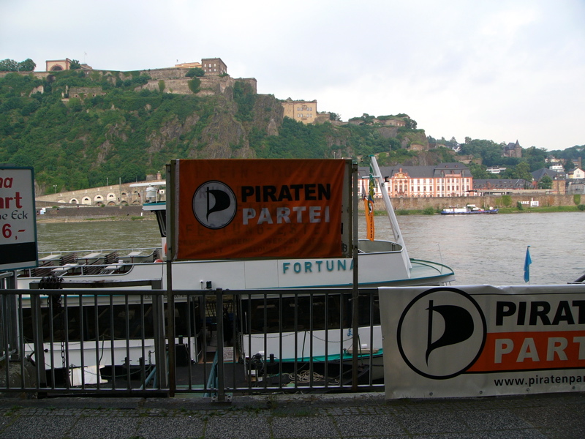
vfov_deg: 39.7
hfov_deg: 51.4
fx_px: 608
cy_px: 220
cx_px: 292
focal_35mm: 36
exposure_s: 1/200
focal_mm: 6
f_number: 4
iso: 50
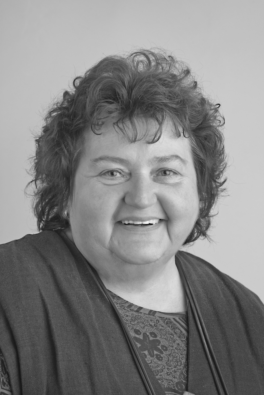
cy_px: 198
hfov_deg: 13.1
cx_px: 132
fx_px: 1152
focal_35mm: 105
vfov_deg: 19.4
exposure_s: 1/125
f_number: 8
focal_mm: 70
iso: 160
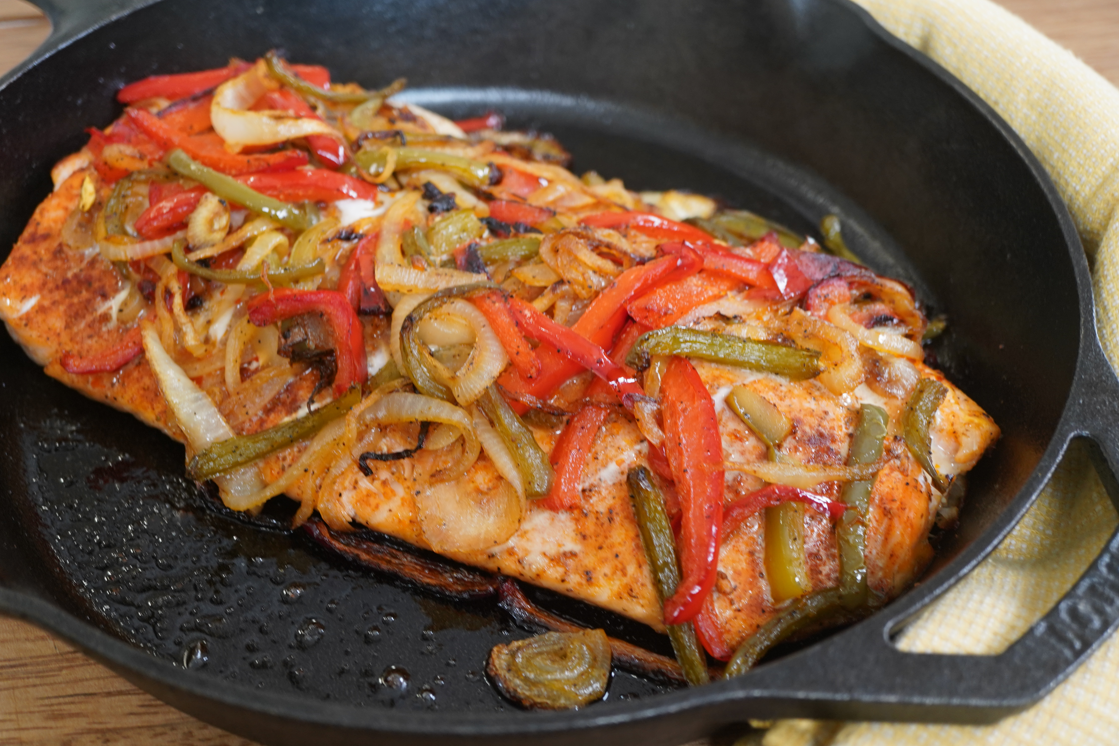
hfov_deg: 38.2
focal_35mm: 52
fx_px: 1617
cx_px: 548
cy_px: 413
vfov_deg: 26.0
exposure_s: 1/50
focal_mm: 30
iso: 500
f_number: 3.5
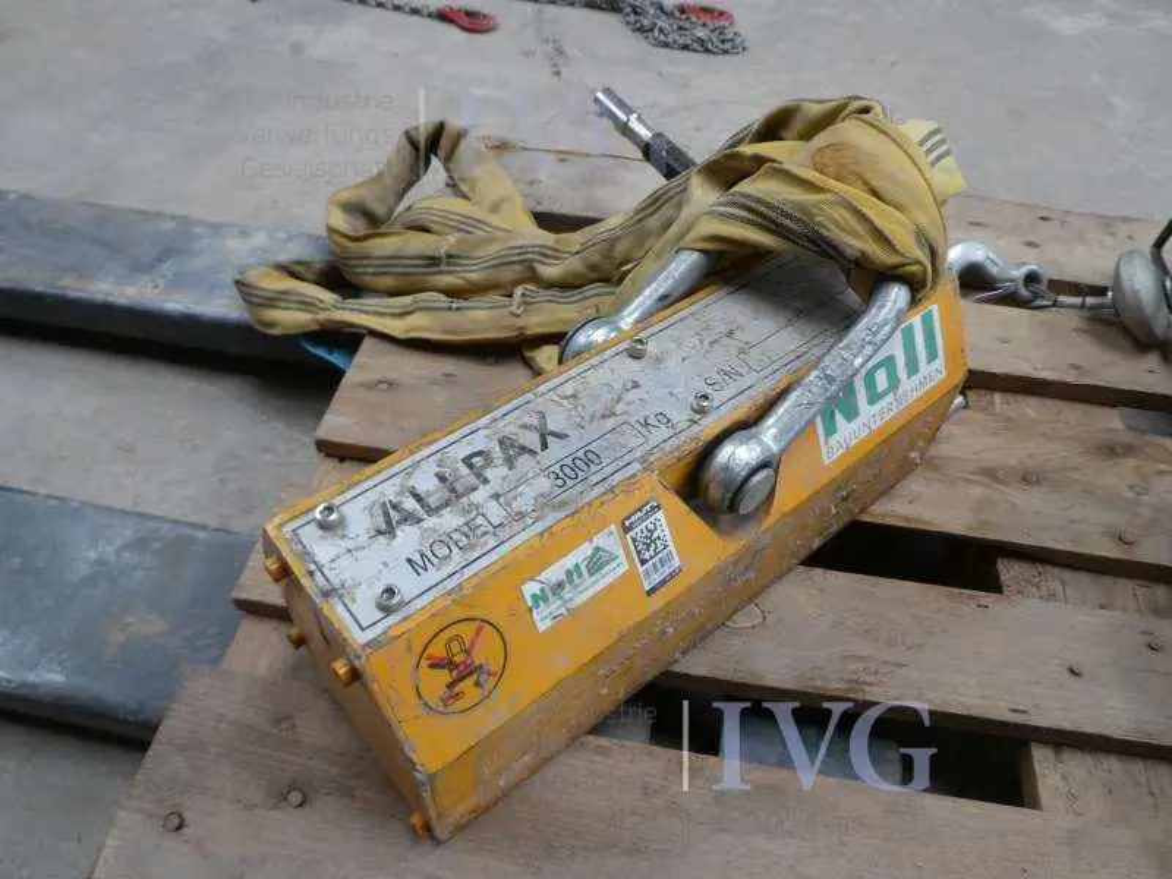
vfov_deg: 56.8
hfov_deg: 71.6
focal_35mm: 24
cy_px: 440
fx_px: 813
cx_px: 586
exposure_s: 1/60
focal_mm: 4.3
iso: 125
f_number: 3.3
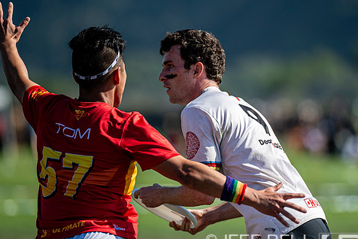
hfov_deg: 4.7
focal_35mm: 434
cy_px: 126
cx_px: 226
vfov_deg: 3.2
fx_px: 4318
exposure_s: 1/2500
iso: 140
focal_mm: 270
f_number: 3.2
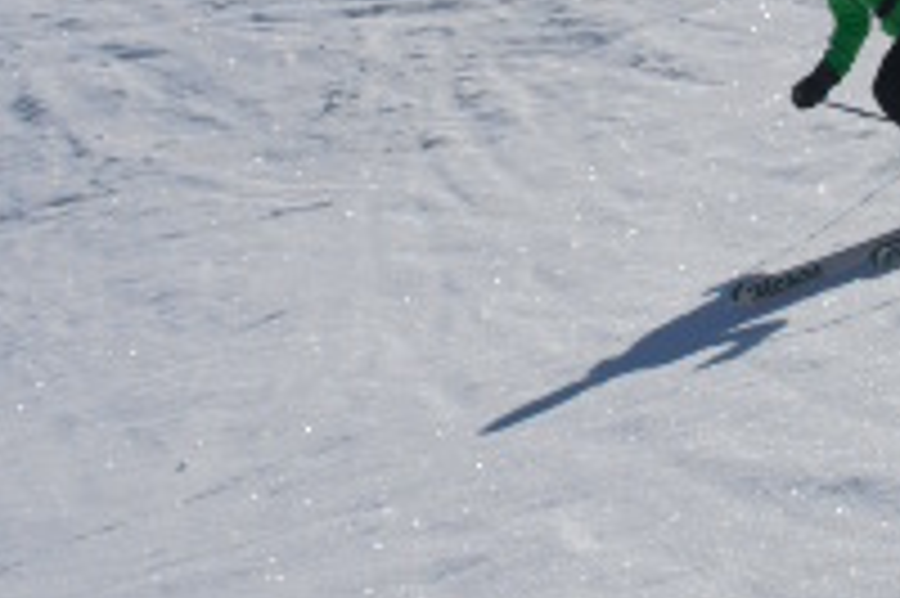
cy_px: -27
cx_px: 644
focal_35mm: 120
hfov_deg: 17.0
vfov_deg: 11.3
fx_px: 2997
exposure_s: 1/640
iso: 64
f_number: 7.8
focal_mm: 6.3
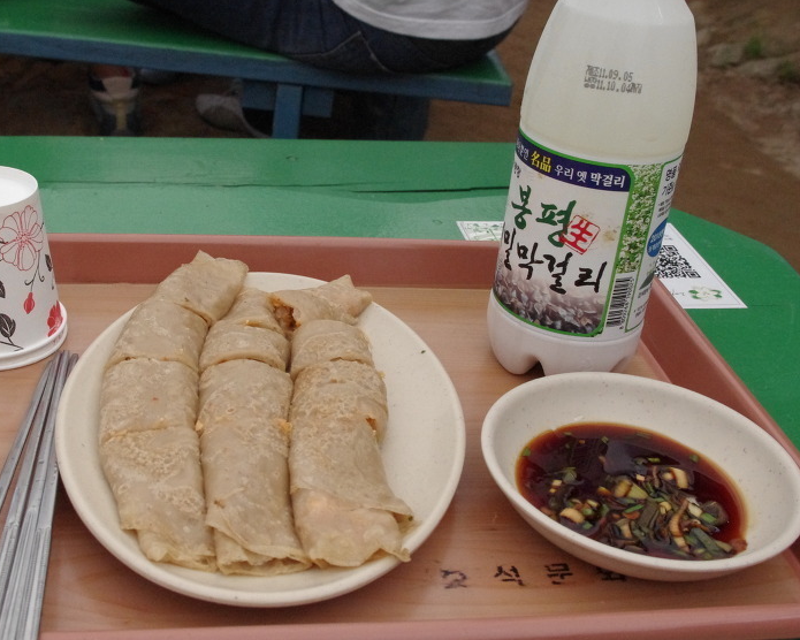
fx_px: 1113
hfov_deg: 39.4
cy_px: 296
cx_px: 321
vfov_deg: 32.1
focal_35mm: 47
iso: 3200
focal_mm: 23.13
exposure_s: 1/3000
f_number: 9.5
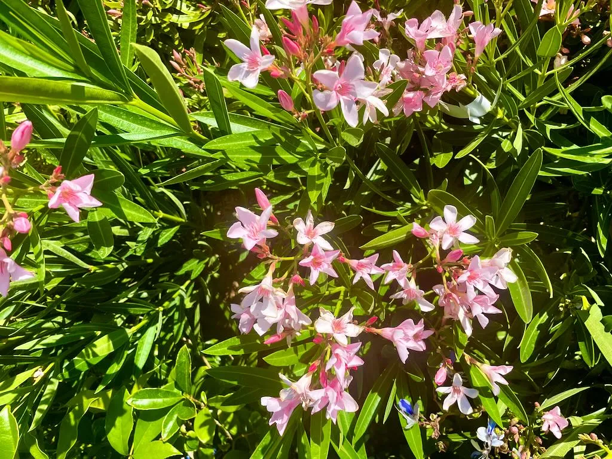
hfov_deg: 67.3
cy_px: 230
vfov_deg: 53.1
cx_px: 306
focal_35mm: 26
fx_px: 460
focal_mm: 4.2
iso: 32
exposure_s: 1/1795
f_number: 1.6
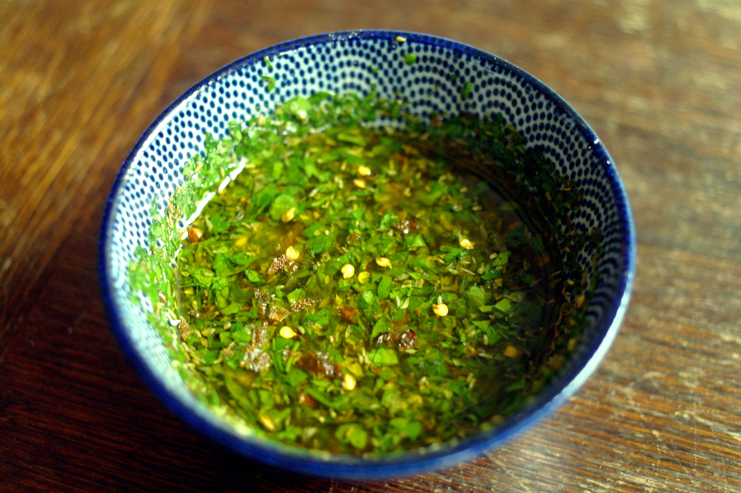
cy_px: 246
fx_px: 946
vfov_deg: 29.2
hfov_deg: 42.8
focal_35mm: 46
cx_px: 370
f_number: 2.2
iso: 800
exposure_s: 1/50
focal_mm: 30
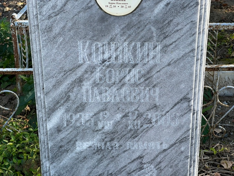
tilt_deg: -26.1
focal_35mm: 77
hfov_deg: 25.3
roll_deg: -0.9
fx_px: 521
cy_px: 88
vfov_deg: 19.1
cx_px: 117
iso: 32
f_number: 2.8
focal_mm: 9
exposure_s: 1/107
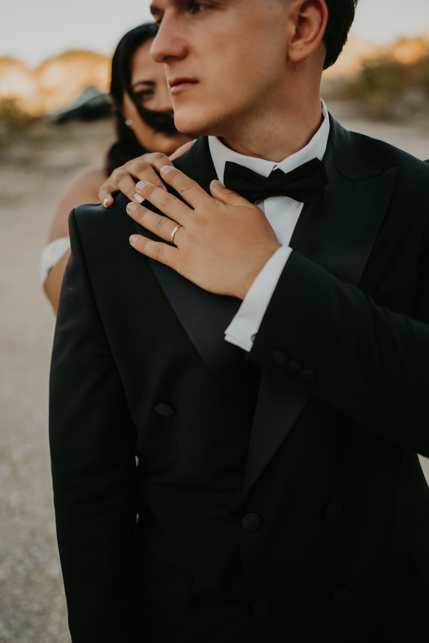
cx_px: 214
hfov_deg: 37.9
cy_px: 322
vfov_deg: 54.4
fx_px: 626
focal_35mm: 35
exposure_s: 1/1250
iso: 125
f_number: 1.4
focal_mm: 35
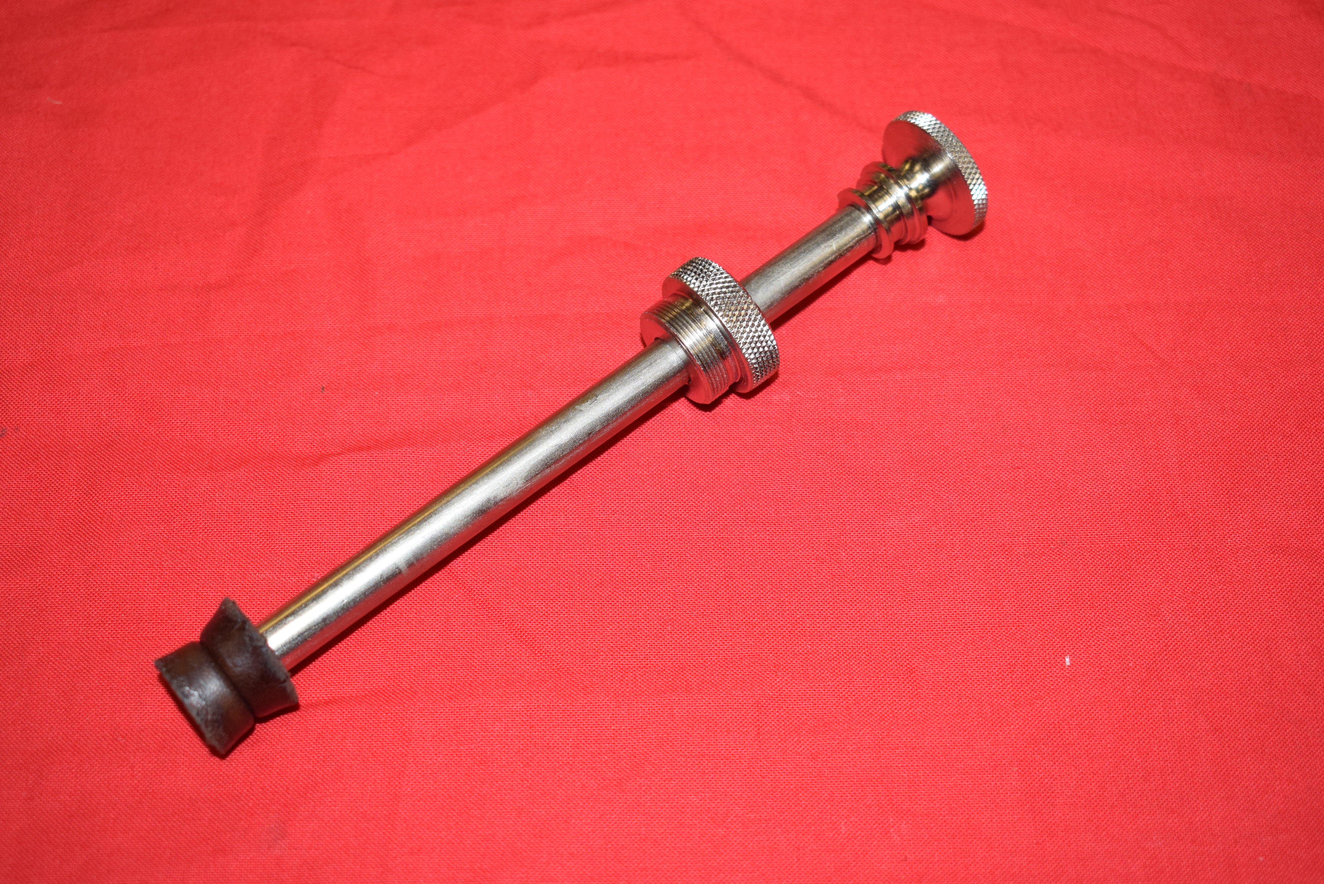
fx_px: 1876
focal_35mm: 51
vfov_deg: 26.5
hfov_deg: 38.9
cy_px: 442
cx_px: 662
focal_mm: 34
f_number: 5.6
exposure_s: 1/160
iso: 800
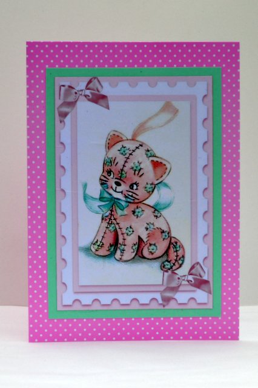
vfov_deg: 42.3
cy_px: 194
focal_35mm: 46
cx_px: 129
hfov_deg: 28.9
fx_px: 500
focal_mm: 31
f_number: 7.1
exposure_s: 1/200
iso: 100
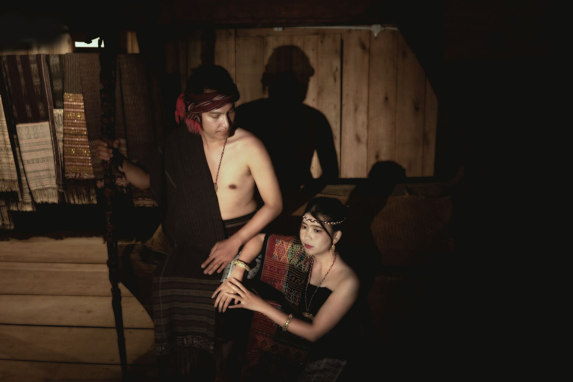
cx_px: 286
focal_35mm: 35
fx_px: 557
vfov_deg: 37.9
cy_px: 191
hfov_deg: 54.4
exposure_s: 1/60
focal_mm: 35
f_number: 2.8
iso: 640
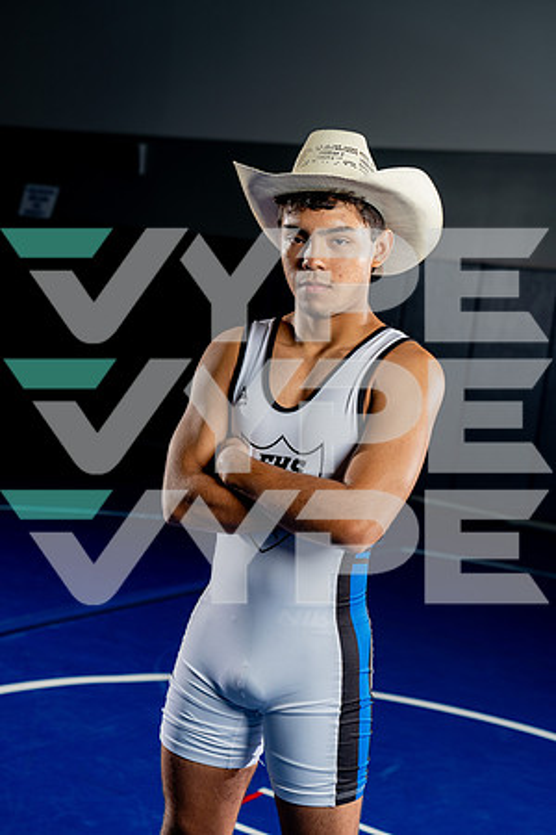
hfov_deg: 23.8
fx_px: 1320
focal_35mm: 57
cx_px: 278
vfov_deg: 35.1
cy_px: 418
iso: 125
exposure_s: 1/250
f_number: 4
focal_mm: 57
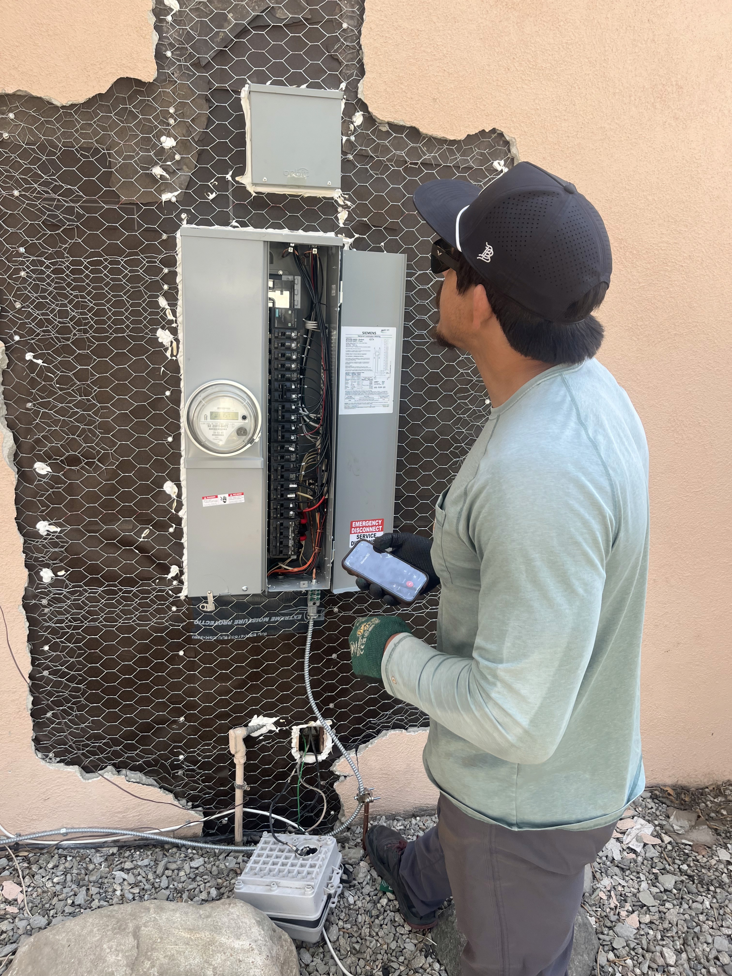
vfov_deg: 67.3
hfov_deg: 53.1
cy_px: 488
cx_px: 366
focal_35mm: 26
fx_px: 733
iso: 40
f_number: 1.6
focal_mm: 5.1
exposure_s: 1/239
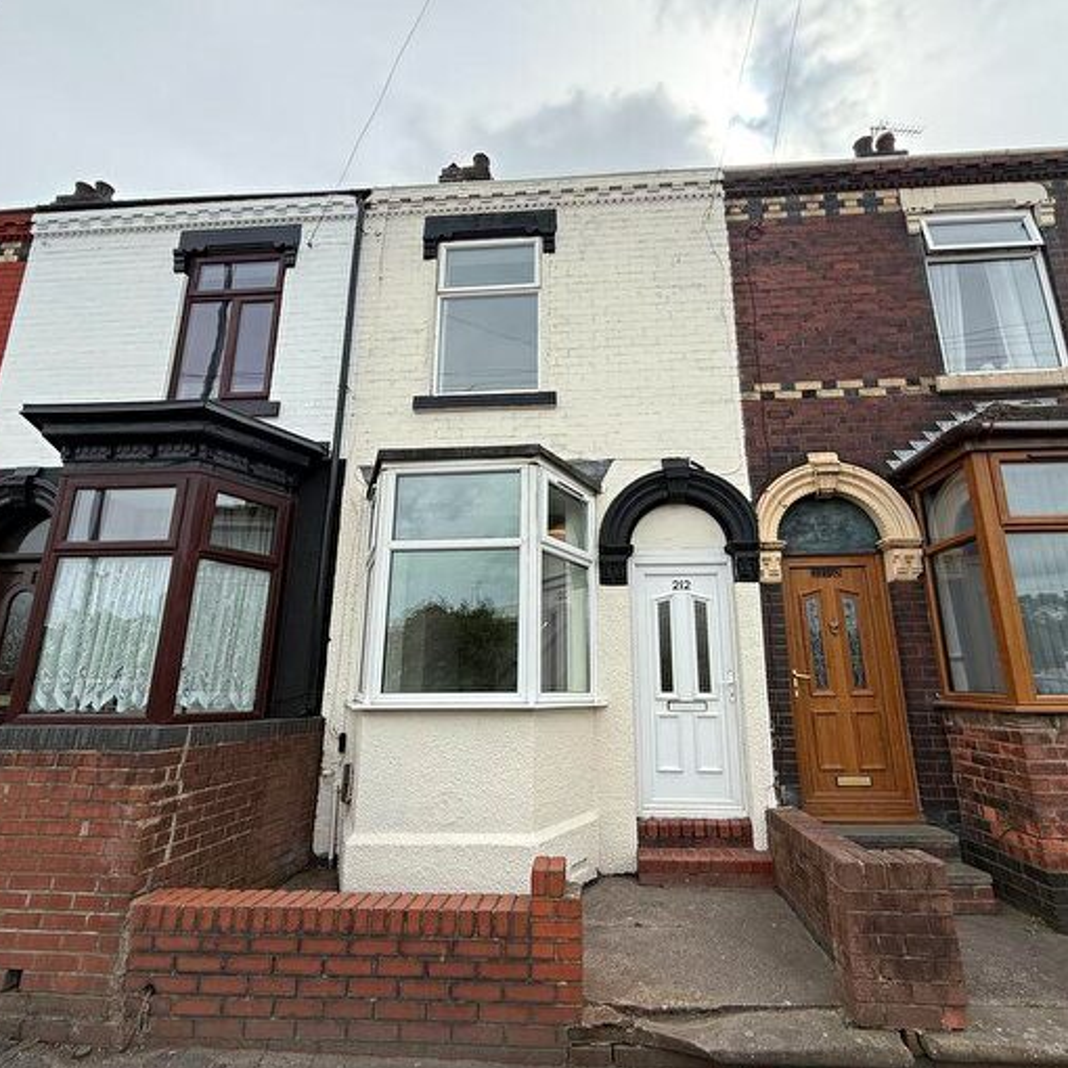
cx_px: 568
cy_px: 531
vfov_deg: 84.0
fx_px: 593
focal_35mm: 17
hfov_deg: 83.9
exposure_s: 1/1312
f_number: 2.2
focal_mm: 2.22
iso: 50
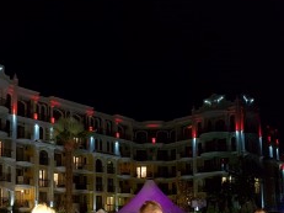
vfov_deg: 31.4
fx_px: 369
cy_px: 166
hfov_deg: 41.0
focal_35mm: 45
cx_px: 74
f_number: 1.7
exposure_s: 1/50
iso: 500
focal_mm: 4.2
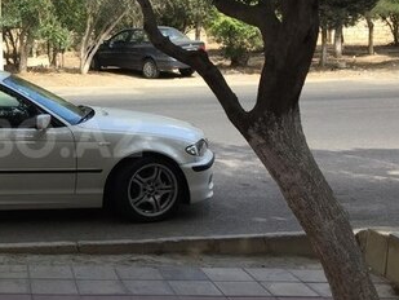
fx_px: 715
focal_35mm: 62
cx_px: 10
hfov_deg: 29.4
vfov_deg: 23.7
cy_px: 138
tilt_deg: -7.7
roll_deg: -1.4
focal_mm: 4.15
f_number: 2.2
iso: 32
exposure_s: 1/842
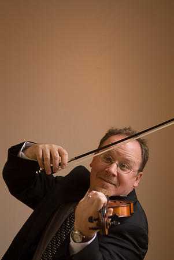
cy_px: 130
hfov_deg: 11.4
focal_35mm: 120
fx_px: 868
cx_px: 87
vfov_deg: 17.0
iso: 320
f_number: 2.8
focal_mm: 80
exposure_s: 1/60
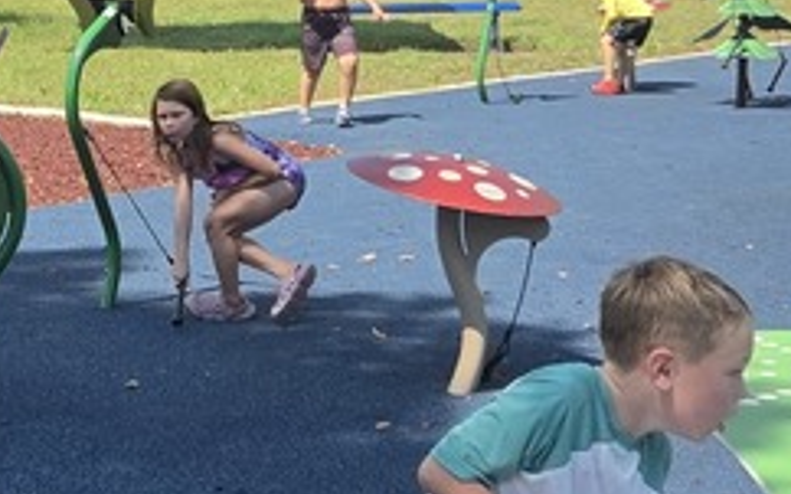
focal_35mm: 103
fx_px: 2219
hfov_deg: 19.3
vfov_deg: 12.6
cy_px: 82
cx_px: -95
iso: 80
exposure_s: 1/3092
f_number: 1.8
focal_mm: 5.4
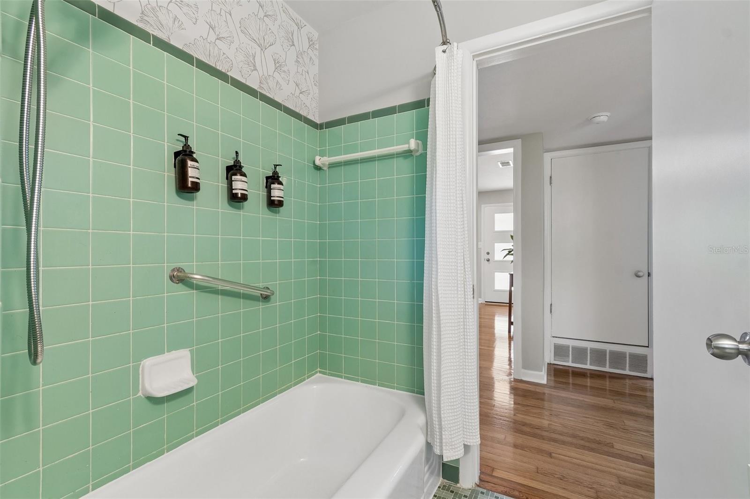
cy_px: 250
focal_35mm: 15
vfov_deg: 77.3
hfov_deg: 100.4
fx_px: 312
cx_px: 375
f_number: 8
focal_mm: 10
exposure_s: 1/4
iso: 200
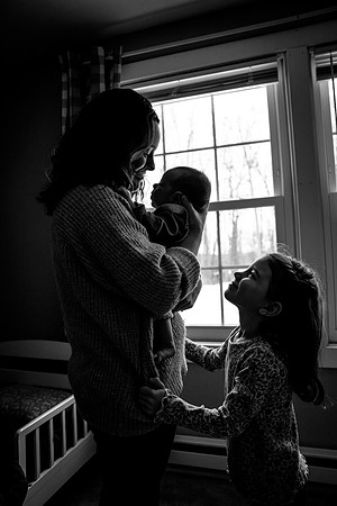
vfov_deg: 73.7
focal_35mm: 24
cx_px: 168
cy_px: 253
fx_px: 337
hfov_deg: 53.1
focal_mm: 24
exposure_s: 1/160
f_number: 2.8
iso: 400
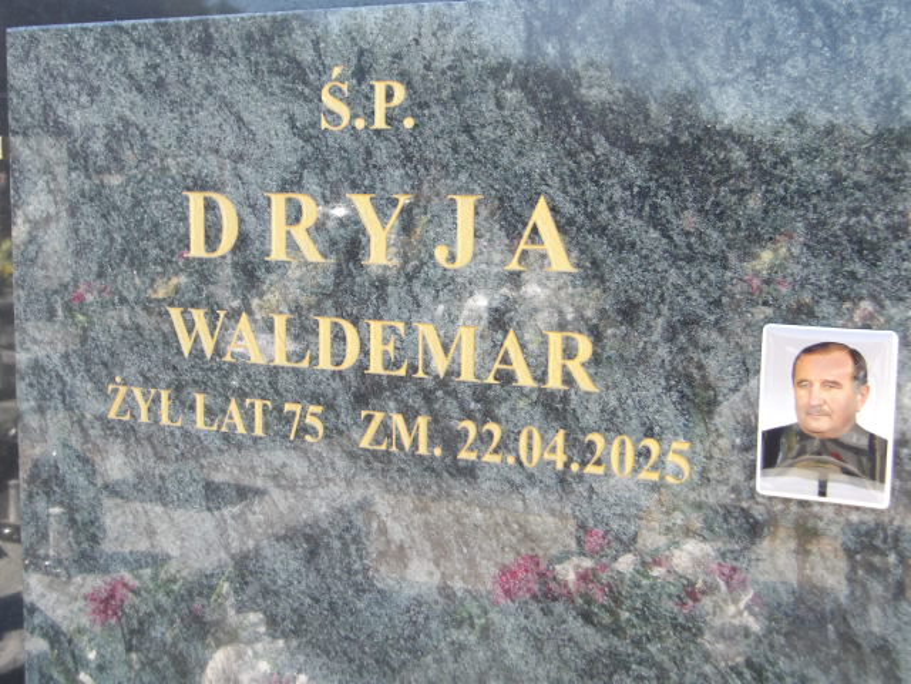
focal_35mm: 42
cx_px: 456
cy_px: 342
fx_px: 1105
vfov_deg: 34.3
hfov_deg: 44.8
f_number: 3.7
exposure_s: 1/113
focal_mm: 7.6
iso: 100
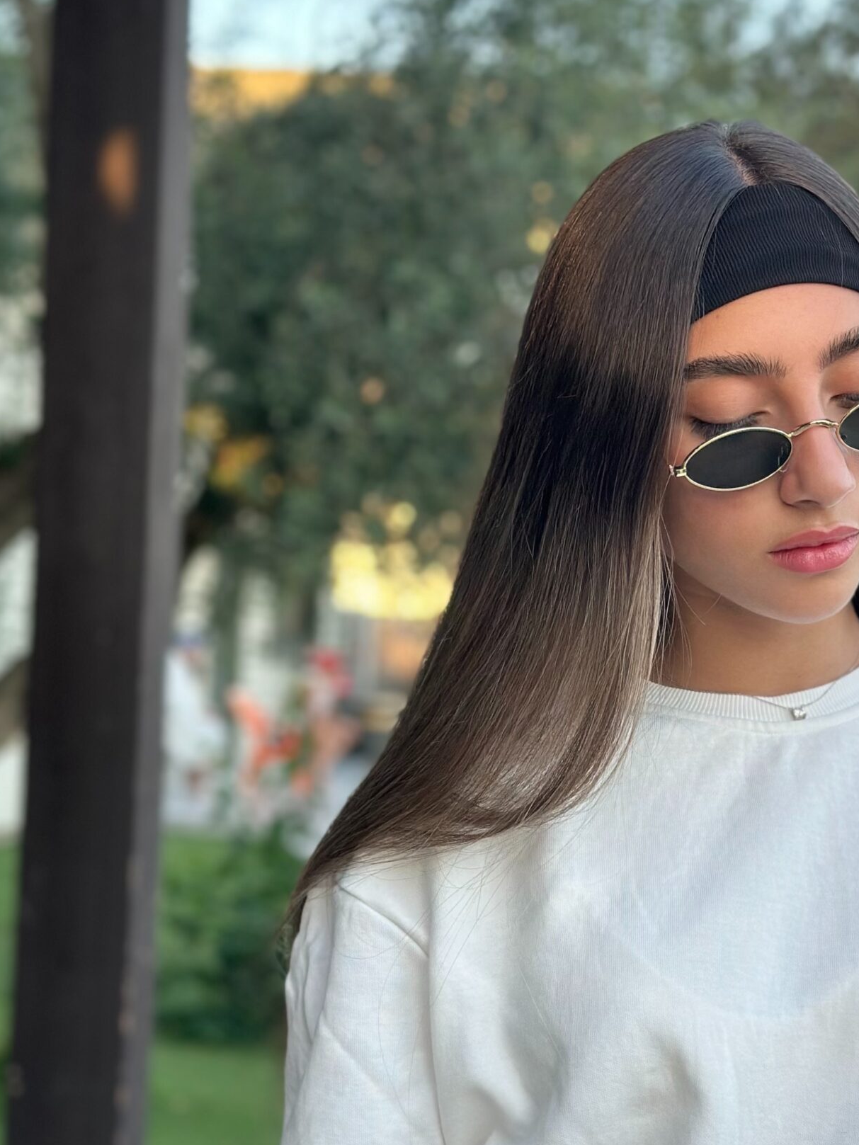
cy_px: 729
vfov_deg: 25.6
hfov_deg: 19.3
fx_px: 2514
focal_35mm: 76
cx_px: 620
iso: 80
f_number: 1.78
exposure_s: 1/379
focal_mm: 6.86
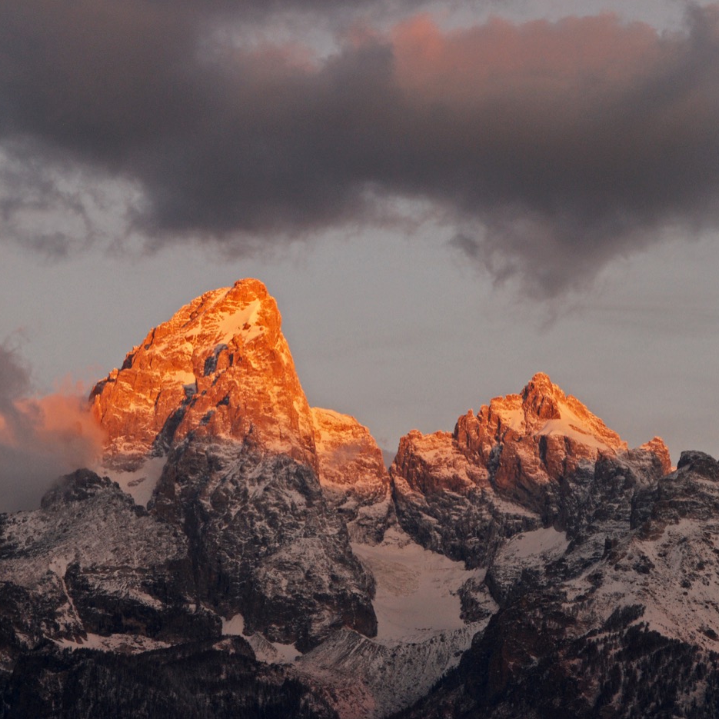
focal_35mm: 182
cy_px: 360
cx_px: 374
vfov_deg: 9.6
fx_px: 4268
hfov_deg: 9.6
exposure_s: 1/125
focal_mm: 95
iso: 400
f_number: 9
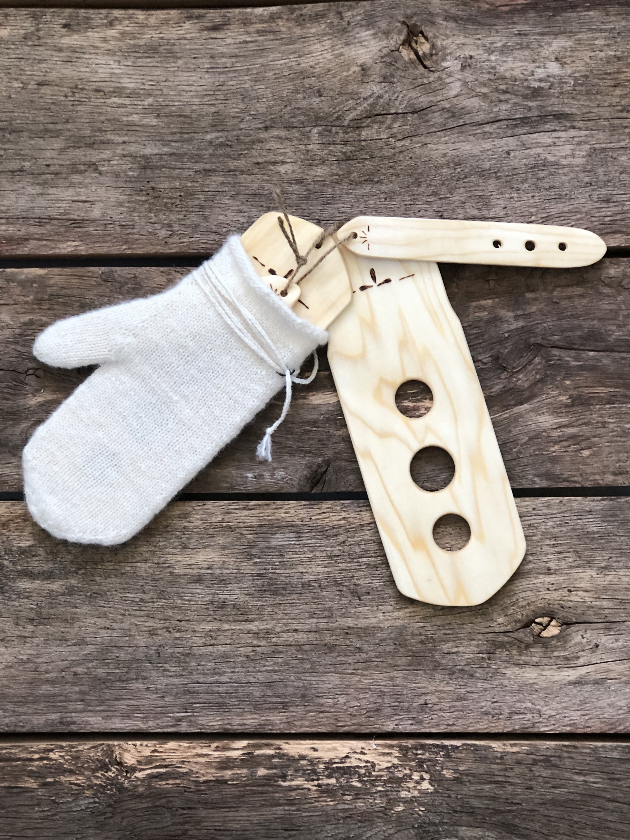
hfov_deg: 25.2
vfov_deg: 33.2
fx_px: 1407
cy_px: 424
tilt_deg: -87.9
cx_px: 311
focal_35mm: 58
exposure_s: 1/30
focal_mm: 6.6
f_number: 2.8
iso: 100
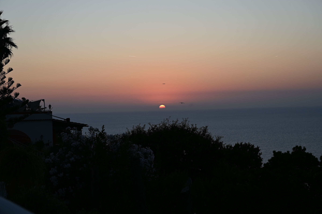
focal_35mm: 70
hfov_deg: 28.9
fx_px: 626
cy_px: 107
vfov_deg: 19.4
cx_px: 161
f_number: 8
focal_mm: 70
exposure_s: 1/80
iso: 100
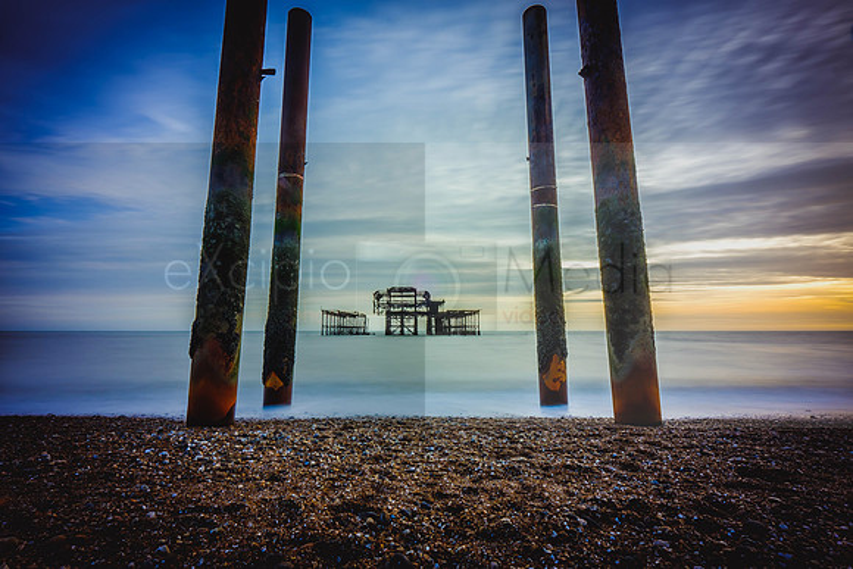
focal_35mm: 16
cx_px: 425
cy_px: 274
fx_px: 369
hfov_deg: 98.3
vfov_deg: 75.3
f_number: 14
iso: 200
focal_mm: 10
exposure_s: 15
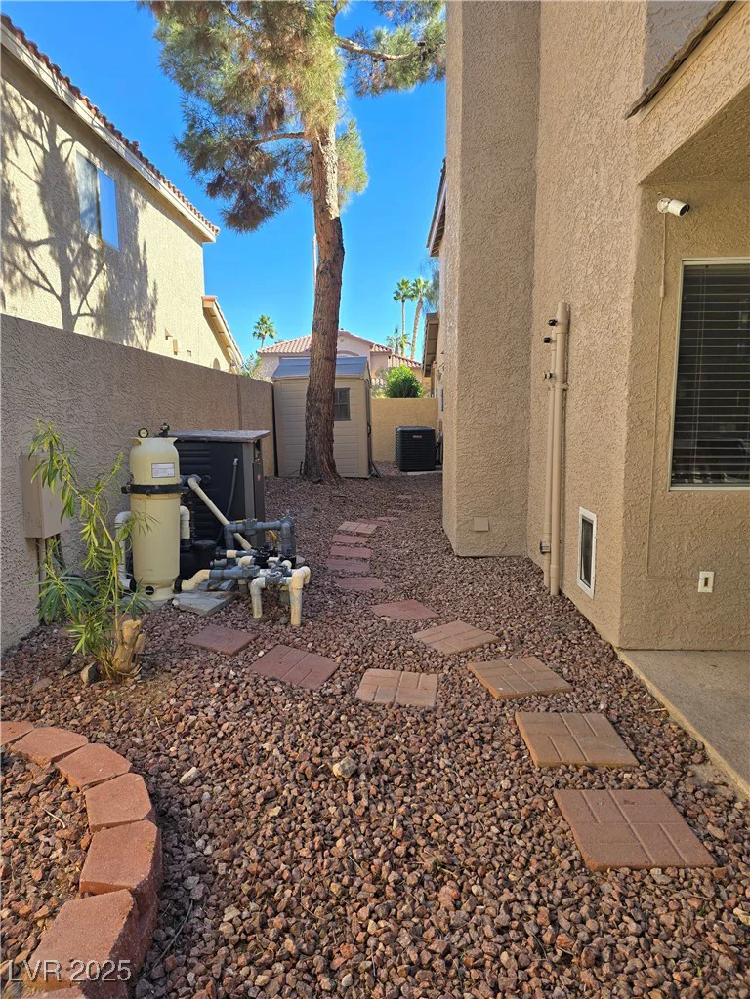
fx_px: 664
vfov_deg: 73.9
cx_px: 375
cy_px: 500
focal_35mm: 23
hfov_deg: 58.9
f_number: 1.7
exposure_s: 1/323
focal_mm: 6.3
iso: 12
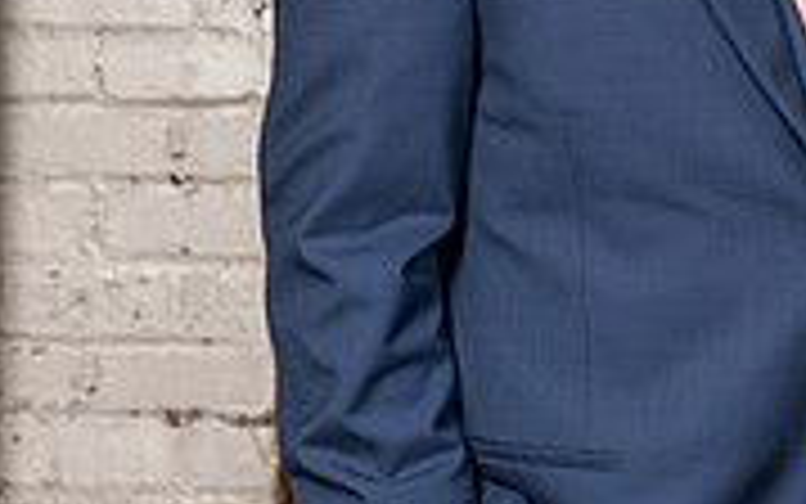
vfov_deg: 5.1
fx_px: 5603
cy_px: -122
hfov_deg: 8.2
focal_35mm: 255
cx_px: 850
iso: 100
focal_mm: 69
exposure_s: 1/200
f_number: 4
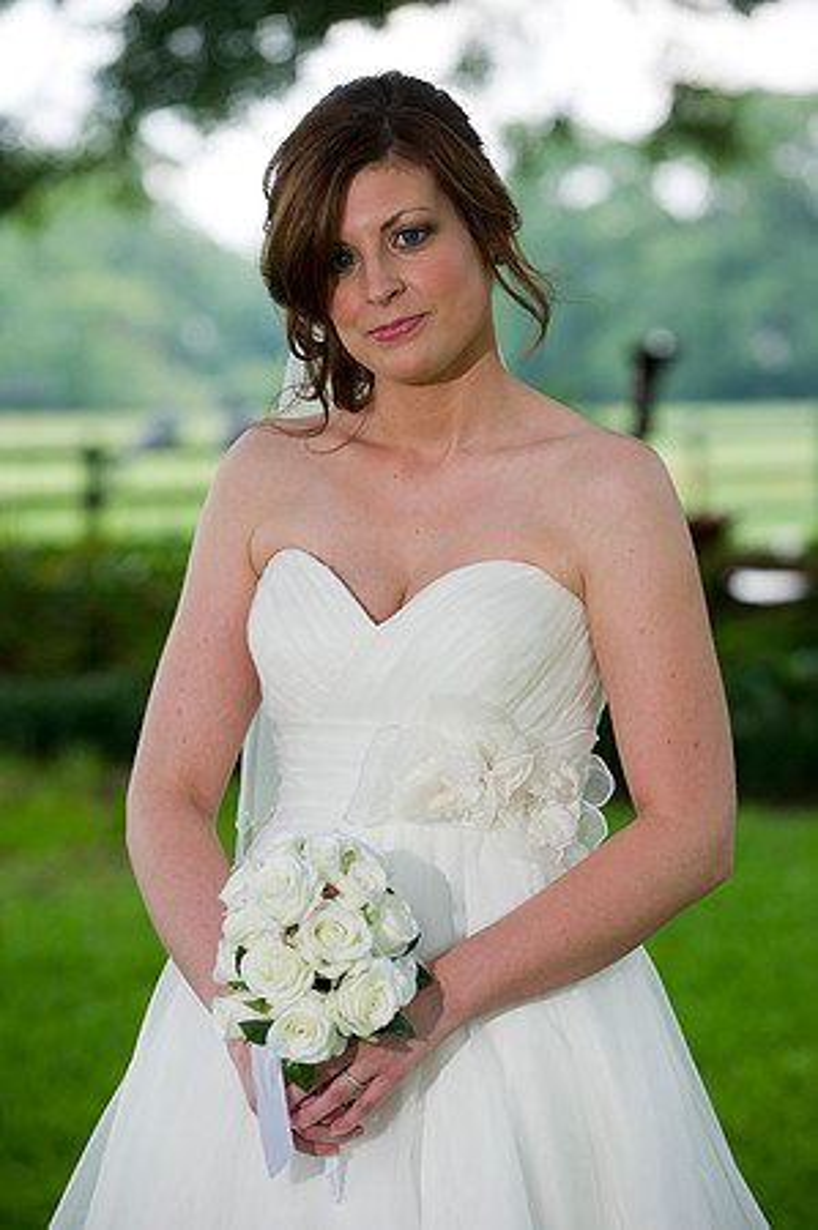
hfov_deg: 10.9
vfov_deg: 16.4
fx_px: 4270
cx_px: 409
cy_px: 615
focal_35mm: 125
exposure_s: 1/400
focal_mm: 125
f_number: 3.5
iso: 500
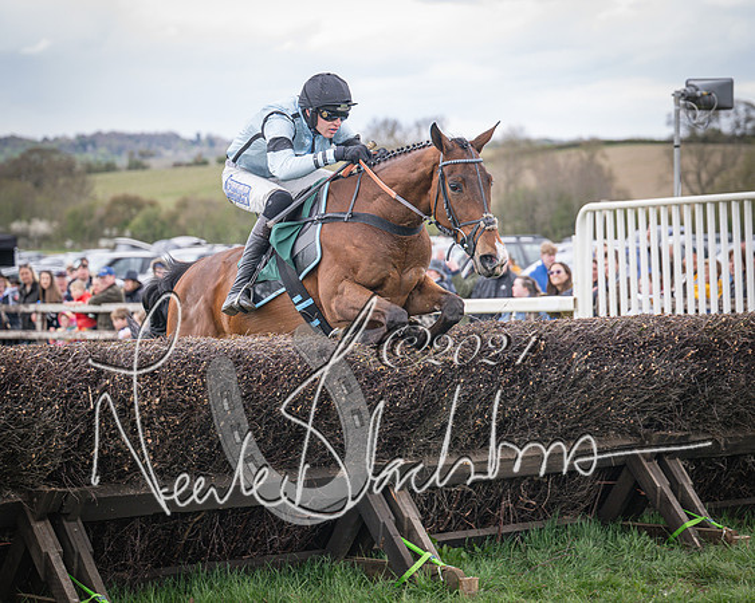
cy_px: 313
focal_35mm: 115
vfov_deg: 13.4
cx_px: 333
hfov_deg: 16.8
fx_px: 2563
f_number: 2.8
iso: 400
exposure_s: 1/1250
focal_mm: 86
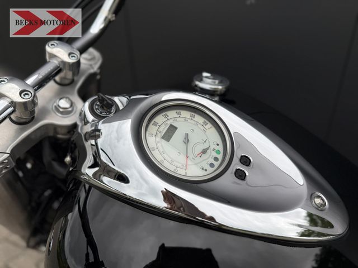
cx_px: 179
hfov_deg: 71.6
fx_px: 248
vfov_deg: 56.8
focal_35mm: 24
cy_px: 134
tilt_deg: -28.2
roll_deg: +2.6
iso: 80
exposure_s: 1/1585
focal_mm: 6.76
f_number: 1.78
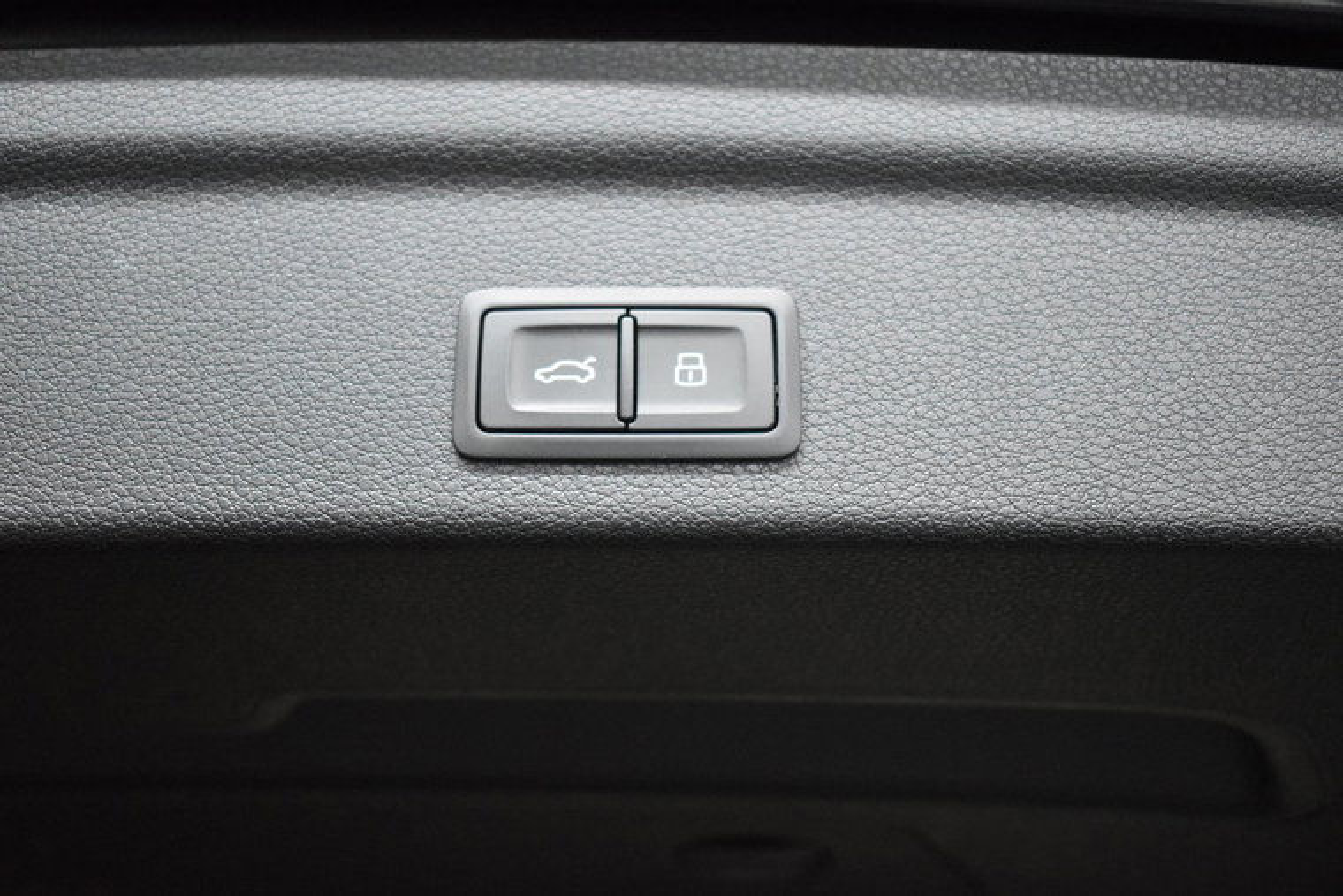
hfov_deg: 45.0
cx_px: 672
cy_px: 448
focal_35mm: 44
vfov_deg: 30.9
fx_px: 1623
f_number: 4.2
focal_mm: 29
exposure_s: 1/125
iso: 4500
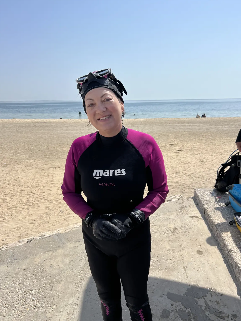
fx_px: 251
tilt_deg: -13.3
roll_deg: +0.1
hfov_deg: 51.4
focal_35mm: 27
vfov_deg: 65.3
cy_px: 158
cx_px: 123
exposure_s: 1/7463
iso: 50
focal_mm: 5.7
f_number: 1.5
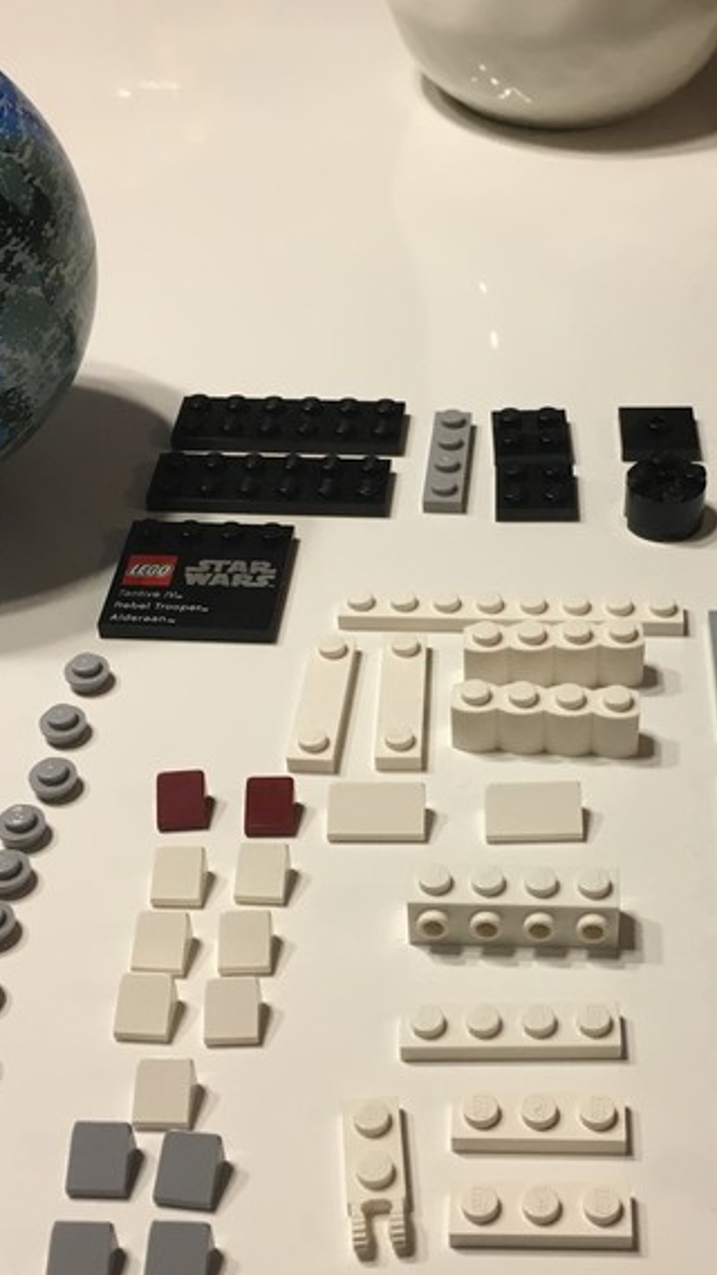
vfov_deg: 41.3
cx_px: 509
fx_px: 1690
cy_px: 669
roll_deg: -0.1
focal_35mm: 50
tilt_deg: -42.1
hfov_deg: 23.8
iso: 100
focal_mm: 4.15
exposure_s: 1/33
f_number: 2.2
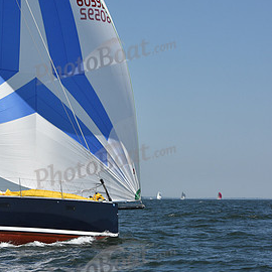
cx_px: -17
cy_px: 125
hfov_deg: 13.4
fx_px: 1138
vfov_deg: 13.6
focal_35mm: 128
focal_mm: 70
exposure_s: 1/1250
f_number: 10
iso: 250
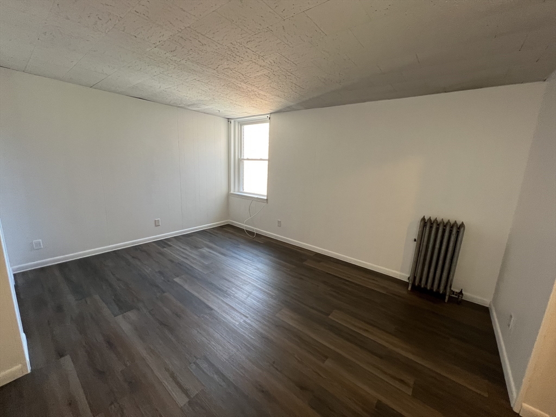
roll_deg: -1.2
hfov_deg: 106.2
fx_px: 209
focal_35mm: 13
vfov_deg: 89.9
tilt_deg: -9.9
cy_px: 208
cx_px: 278
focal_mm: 1.57
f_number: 1.8
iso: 160
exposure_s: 1/60
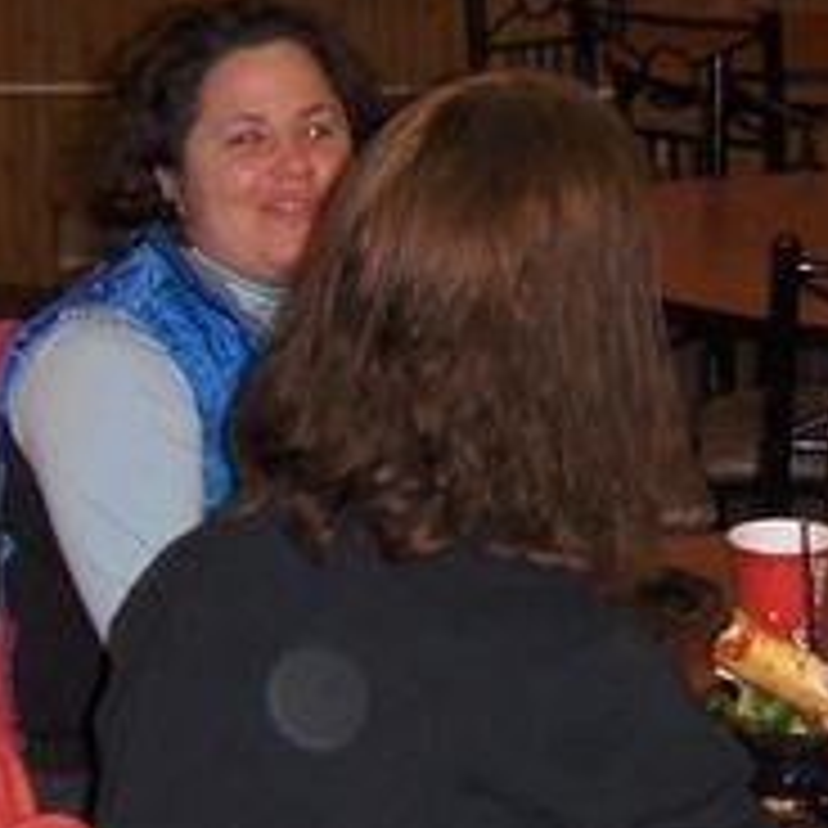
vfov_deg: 13.8
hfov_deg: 13.6
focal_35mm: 126
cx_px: 850
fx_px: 3410
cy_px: 324
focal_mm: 6.5
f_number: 3.5
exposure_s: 1/60
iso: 100
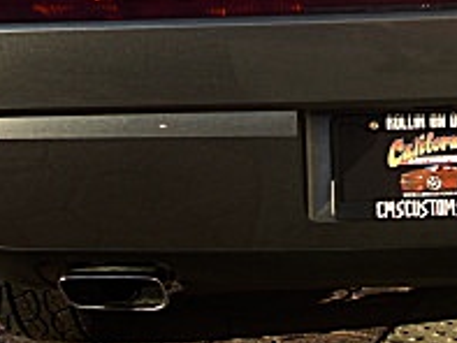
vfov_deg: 12.5
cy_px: -21
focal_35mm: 117
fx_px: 1546
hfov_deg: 16.6
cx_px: 420
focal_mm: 6.3
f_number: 2.8
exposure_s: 1/400
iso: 50
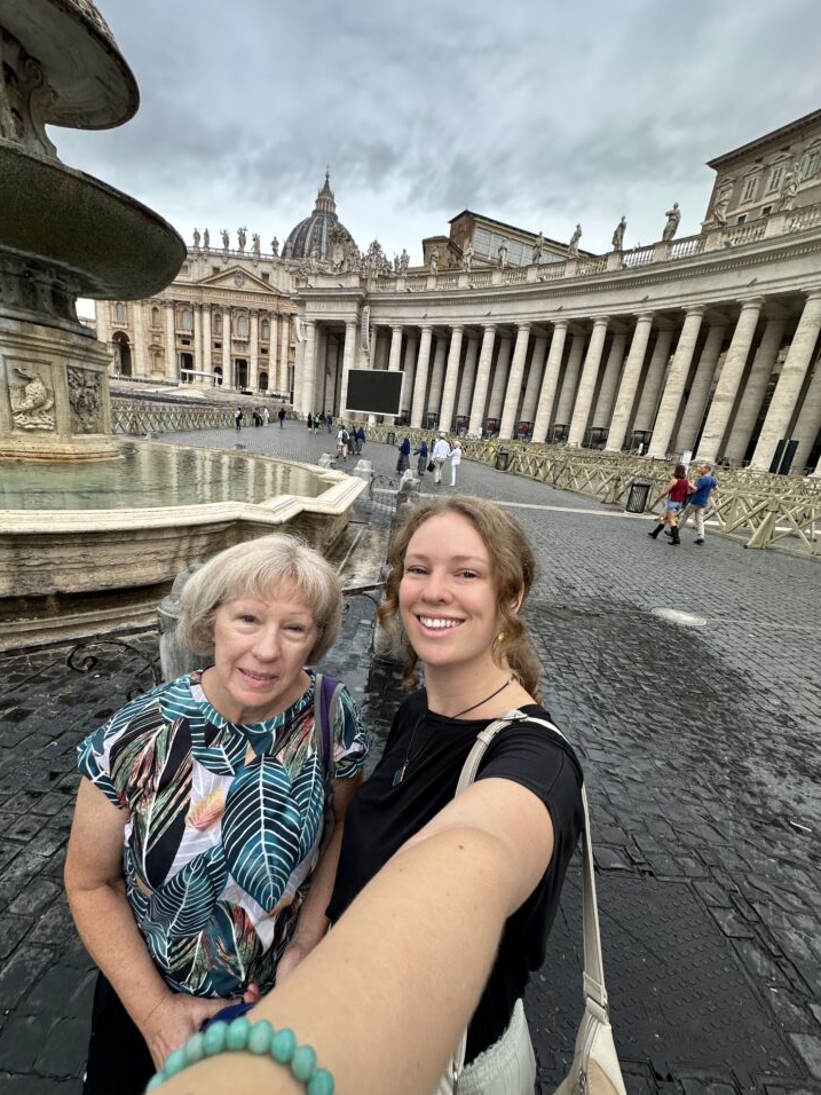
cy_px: 584
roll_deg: -8.1
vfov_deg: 98.0
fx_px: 474
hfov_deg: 81.7
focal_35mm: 15
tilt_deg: -18.5
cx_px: 390
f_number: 2.2
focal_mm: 2.22
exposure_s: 1/99
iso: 100
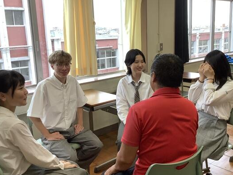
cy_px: 84
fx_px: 256
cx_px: 127
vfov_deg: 37.7
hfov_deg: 48.9
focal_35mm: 38
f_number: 2.4
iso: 64
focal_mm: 3.3
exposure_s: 1/100
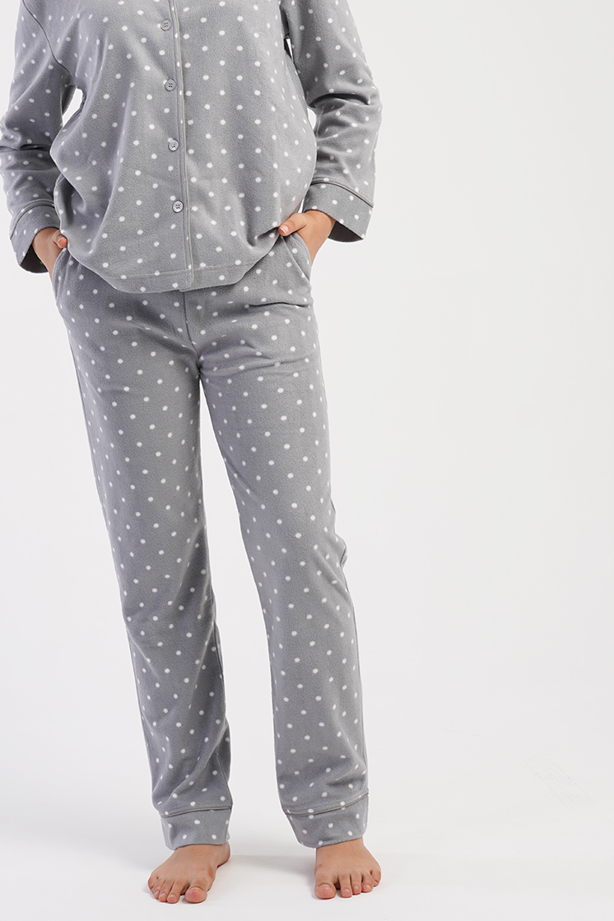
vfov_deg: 33.6
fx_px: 1509
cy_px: 310
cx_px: 248
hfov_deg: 23.0
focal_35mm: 59
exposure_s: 1/125
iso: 100
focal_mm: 44
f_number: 6.3
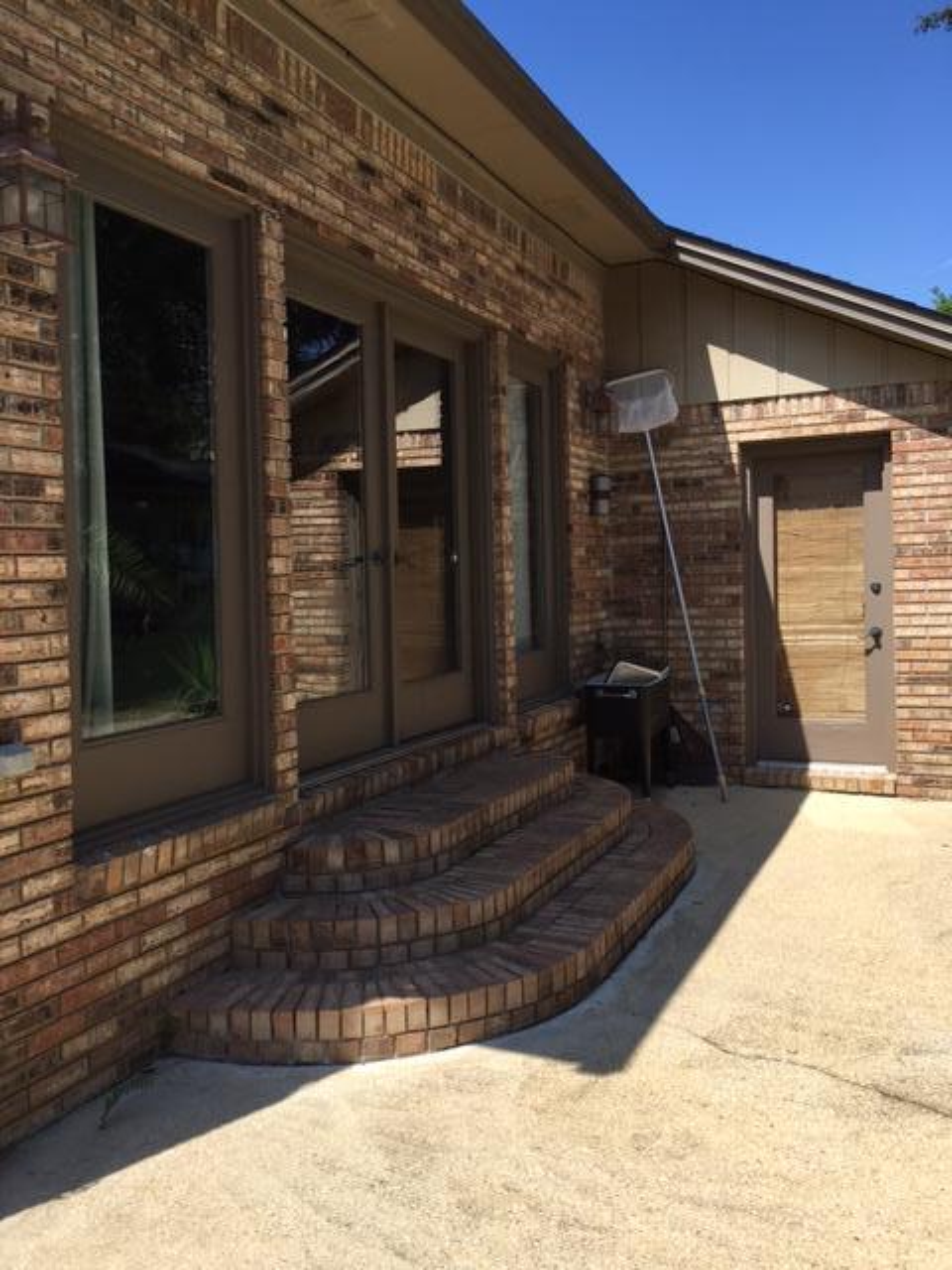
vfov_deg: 61.7
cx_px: 476
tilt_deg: -0.5
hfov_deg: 48.2
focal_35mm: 29
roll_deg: +0.5
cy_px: 635
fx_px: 1063
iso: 25
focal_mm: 4.15
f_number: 2.2
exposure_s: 1/1202
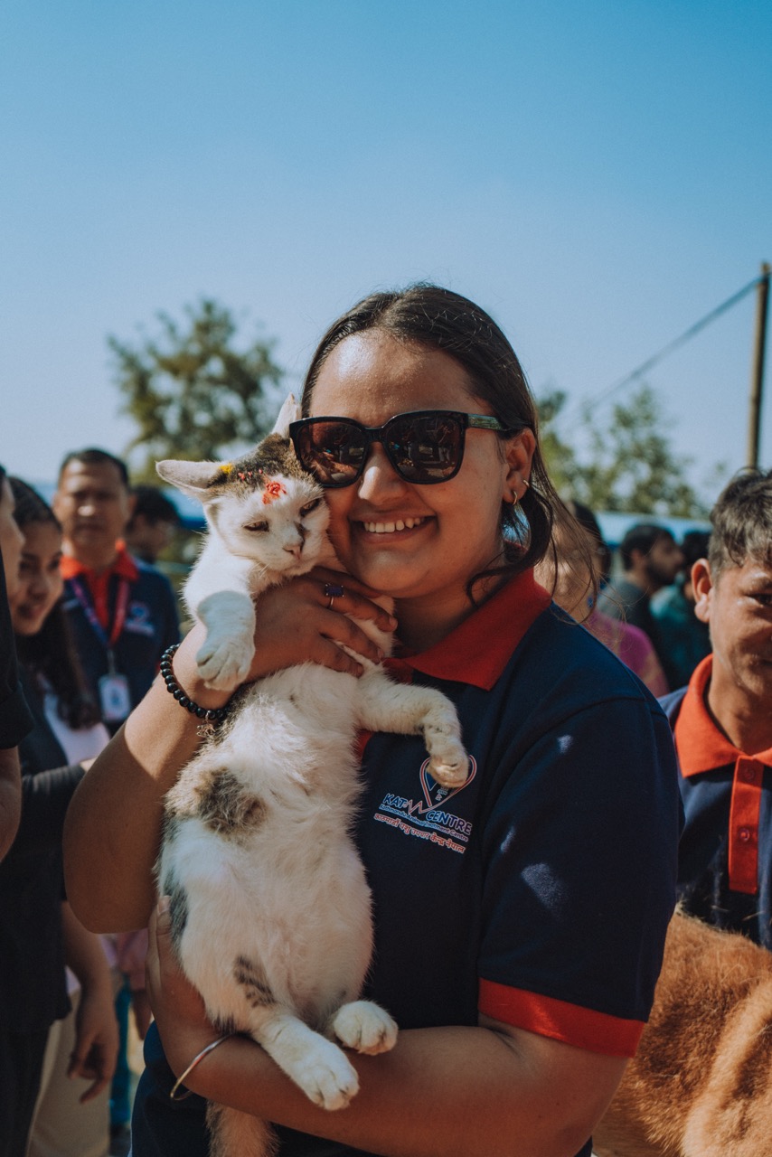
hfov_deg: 28.7
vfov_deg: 41.9
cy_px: 578
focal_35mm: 47
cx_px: 386
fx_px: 1511
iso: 250
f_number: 4.5
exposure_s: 1/1600
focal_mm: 47
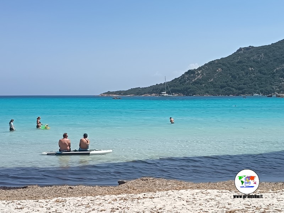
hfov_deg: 32.2
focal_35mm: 60
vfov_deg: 24.4
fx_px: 492
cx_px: 142
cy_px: 106
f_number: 1.75
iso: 100
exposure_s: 1/635
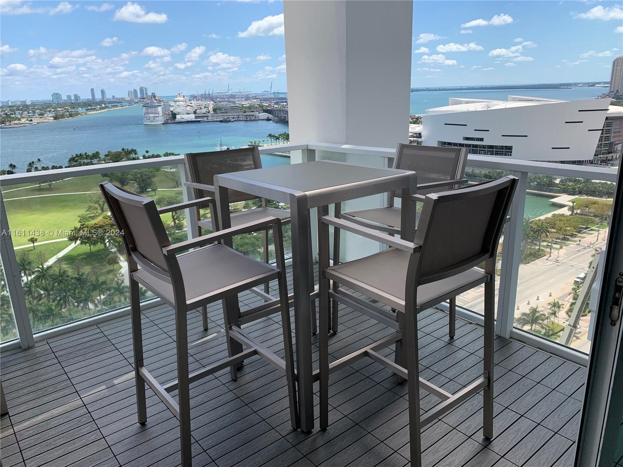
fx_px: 468
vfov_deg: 53.1
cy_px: 234
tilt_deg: -16.4
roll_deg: +1.8
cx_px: 312
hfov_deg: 67.3
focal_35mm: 26
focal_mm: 4.25
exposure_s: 1/1748
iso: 25
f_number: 1.8
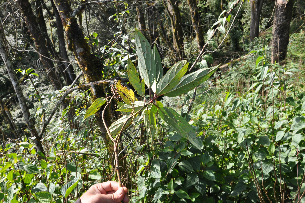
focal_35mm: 33
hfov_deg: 57.3
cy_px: 102
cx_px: 152
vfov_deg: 39.9
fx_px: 279
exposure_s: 1/100
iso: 200
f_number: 10
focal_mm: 22
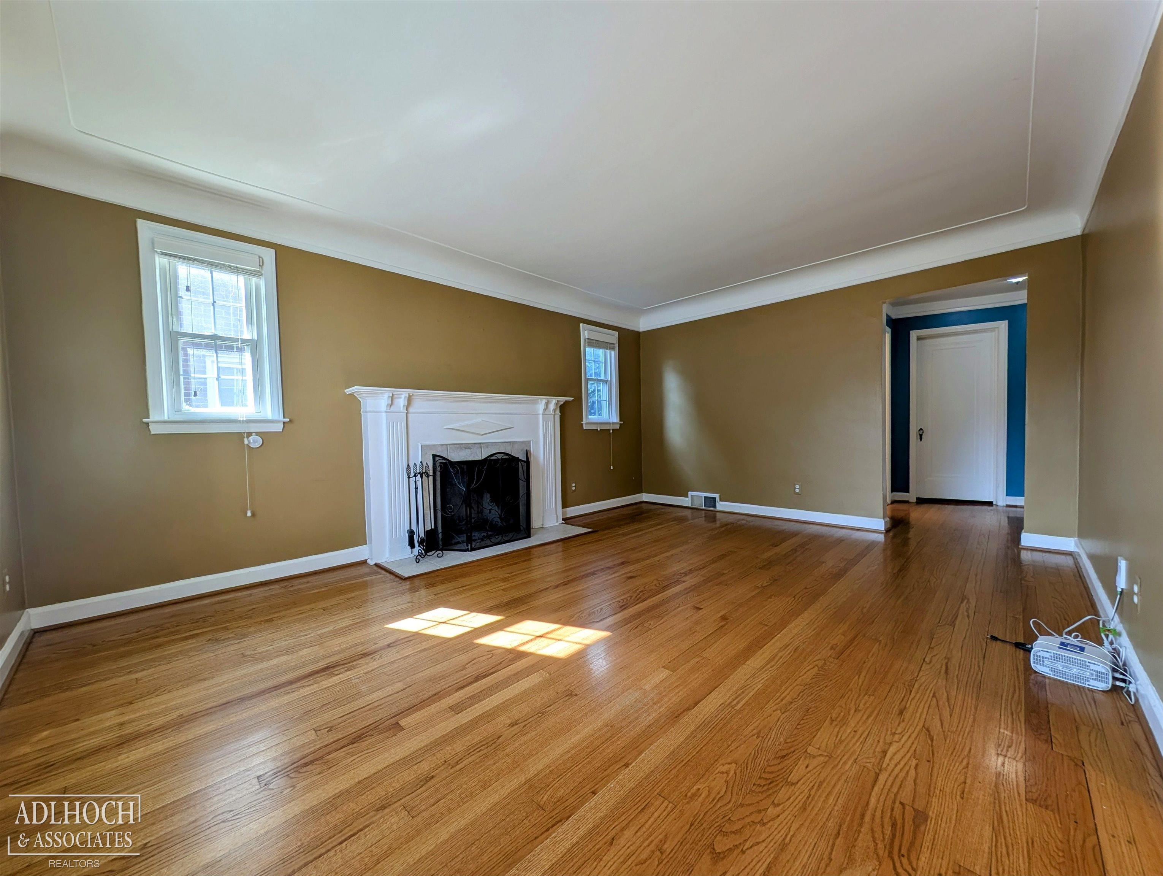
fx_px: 404
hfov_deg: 110.5
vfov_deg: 94.6
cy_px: 438
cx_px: 582
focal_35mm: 12
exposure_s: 1/120
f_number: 1.95
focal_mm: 2.23
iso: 97
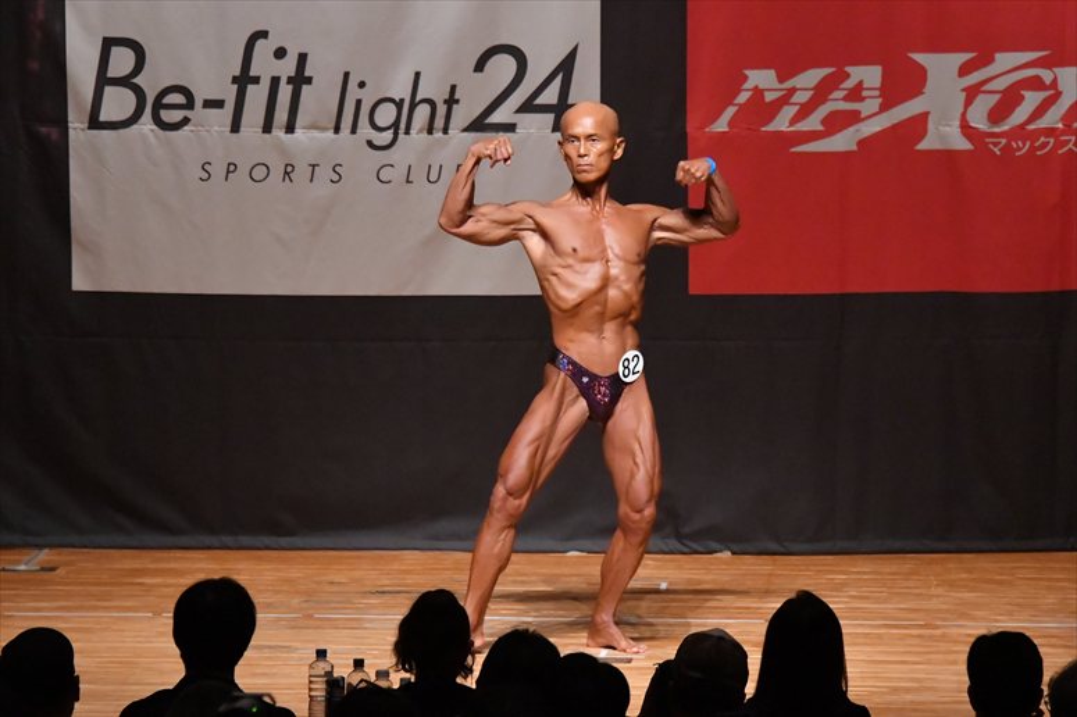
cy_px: 358
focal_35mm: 240
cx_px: 538
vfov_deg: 5.7
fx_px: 7177
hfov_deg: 8.6
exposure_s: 1/400
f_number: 5.6
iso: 10000
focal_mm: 160
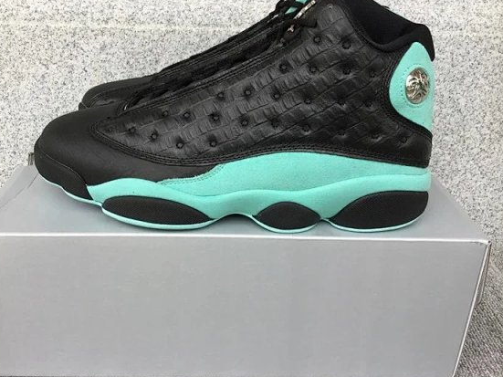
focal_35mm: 36
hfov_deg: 51.2
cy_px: 166
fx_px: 523
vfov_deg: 39.6
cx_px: 220
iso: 32
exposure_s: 1/100
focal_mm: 3.3
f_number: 2.4
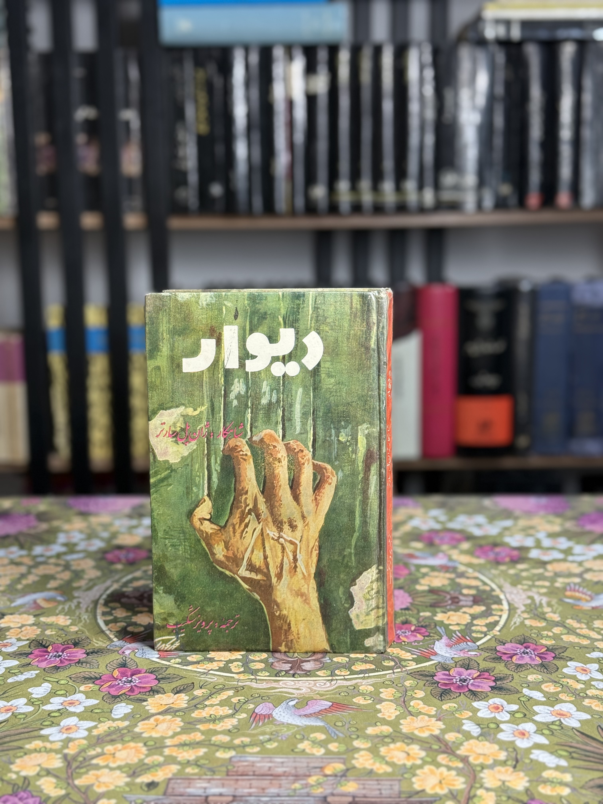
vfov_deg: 39.7
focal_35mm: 48
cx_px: 302
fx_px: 1115
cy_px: 402
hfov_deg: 30.3
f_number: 1.78
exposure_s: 1/100
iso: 125
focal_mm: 6.76
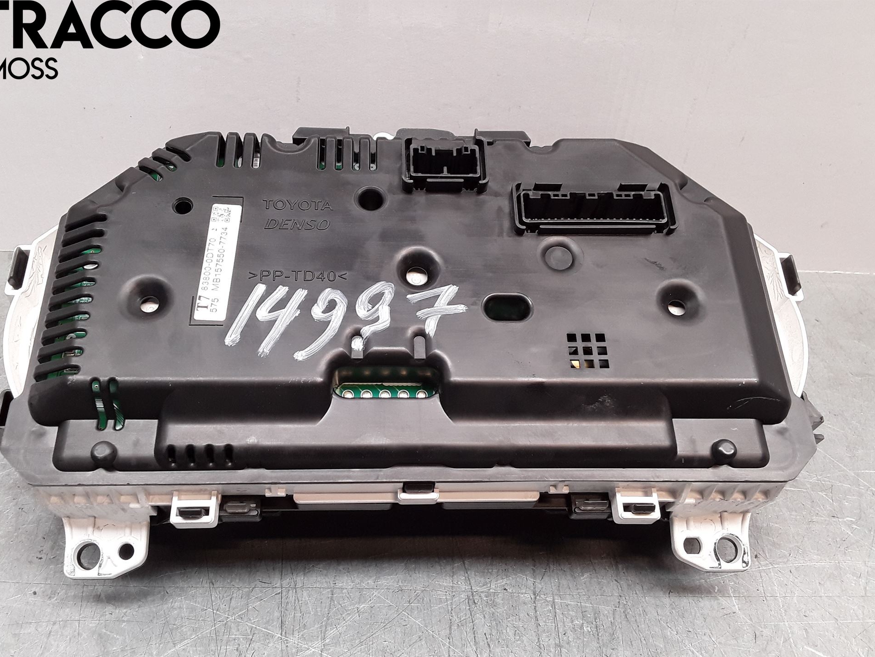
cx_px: 408
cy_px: 351
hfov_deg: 59.9
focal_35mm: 30
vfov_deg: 46.8
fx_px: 758
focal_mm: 2.91
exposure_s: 1/50
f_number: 1.9
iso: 50
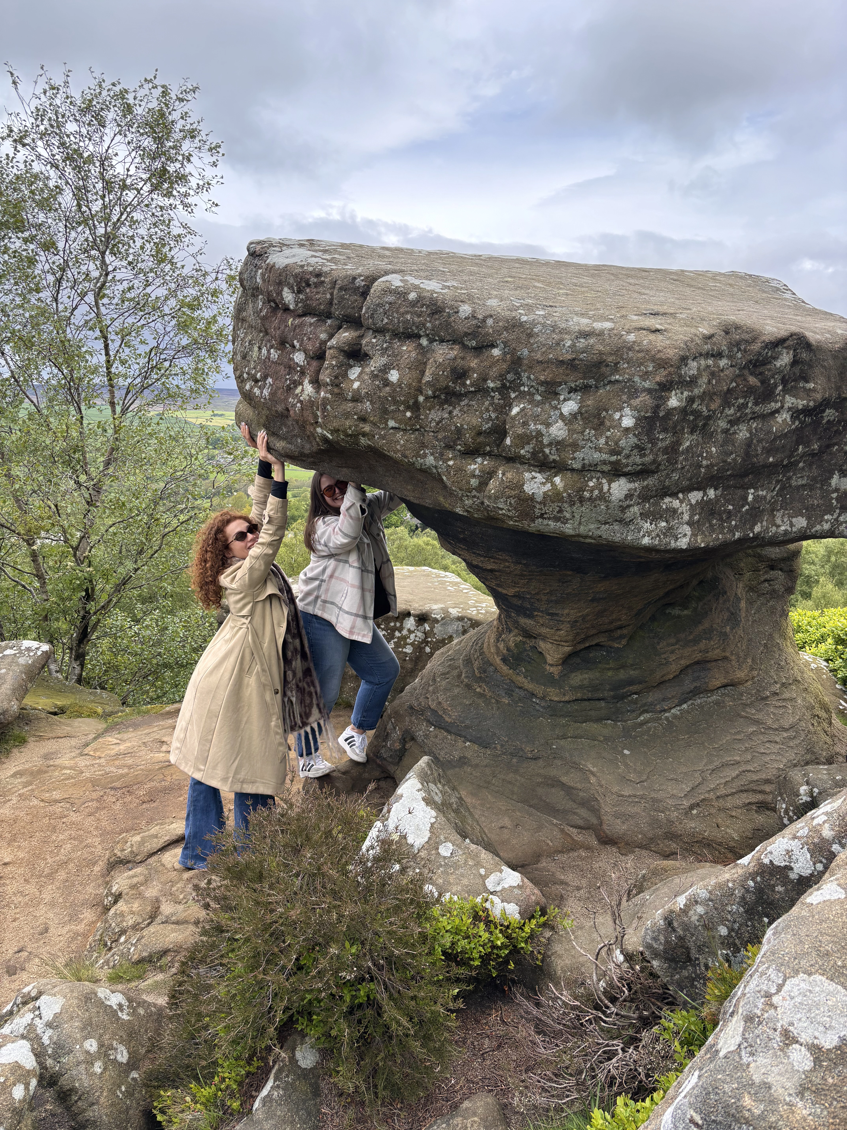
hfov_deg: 53.1
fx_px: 848
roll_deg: -0.4
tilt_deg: -9.9
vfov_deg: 67.3
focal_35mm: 26
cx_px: 424
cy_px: 565
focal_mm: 5.96
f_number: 1.6
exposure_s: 1/887
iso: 50
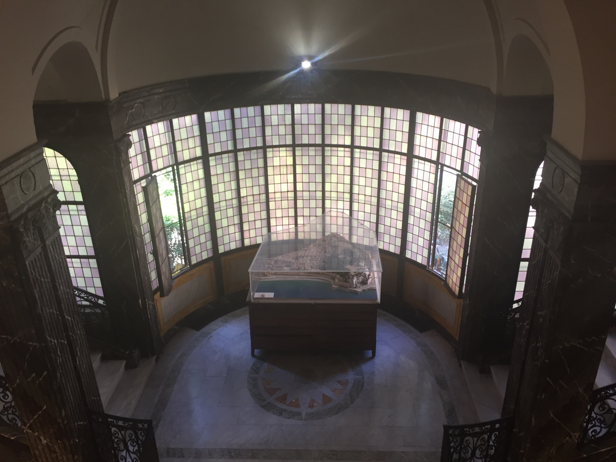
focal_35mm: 29
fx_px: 516
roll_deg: -0.1
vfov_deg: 48.2
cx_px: 308
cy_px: 231
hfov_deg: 61.7
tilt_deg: -25.2
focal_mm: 4.15
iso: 32
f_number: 2.2
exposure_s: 1/33
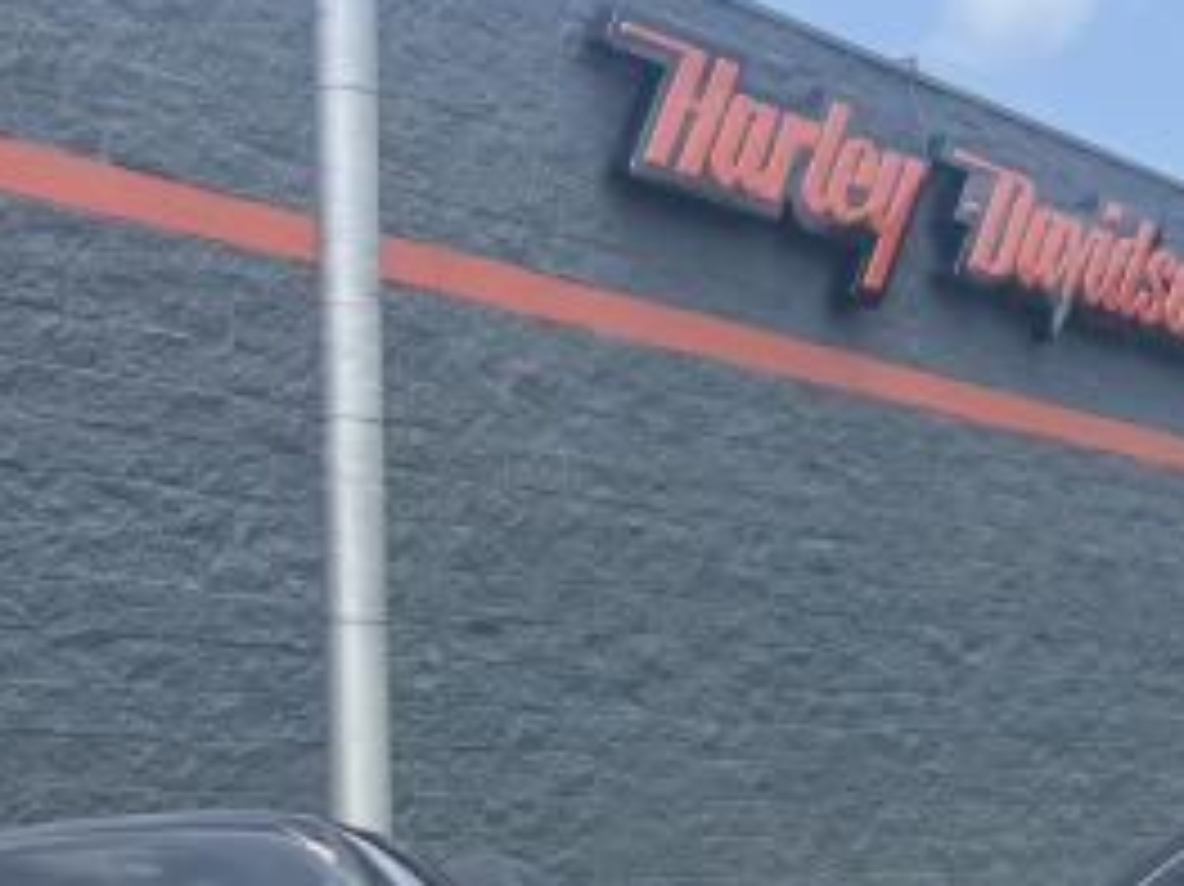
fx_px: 2701
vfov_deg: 17.7
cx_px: 1062
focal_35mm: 79
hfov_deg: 24.1
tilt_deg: -5.6
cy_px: 1084
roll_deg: -0.8
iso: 50
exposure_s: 1/1869
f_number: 1.5
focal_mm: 5.7
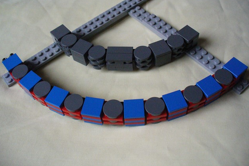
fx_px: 270
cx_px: 124
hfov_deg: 49.6
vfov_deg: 34.1
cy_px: 72
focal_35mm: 39
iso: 400
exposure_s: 1/320
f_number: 2.8
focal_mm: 6.1
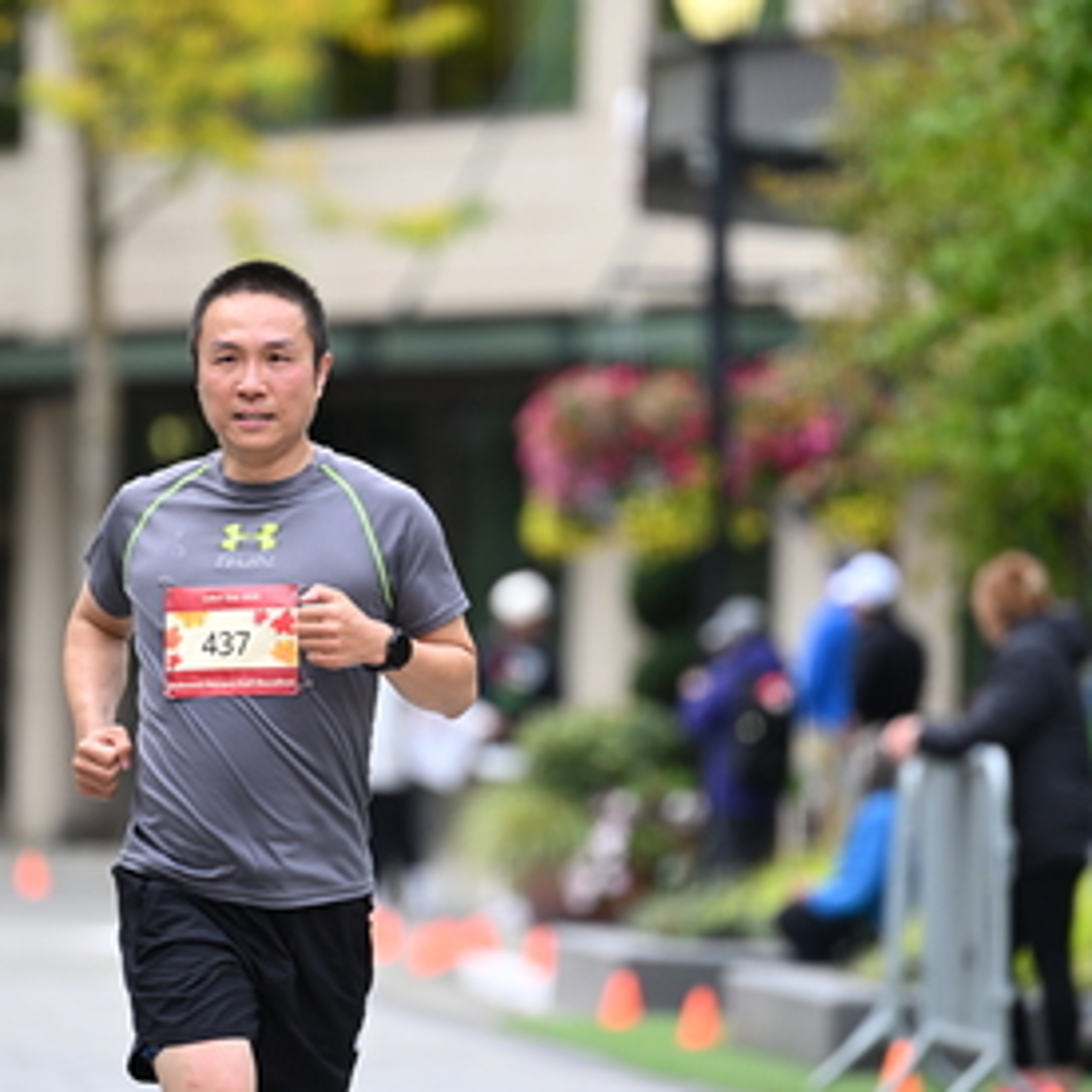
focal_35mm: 340
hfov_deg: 5.2
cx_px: 399
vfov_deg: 5.2
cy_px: 568
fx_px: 12135
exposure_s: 1/2000
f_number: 2.8
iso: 640
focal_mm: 200
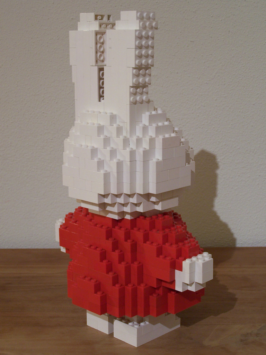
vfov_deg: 30.3
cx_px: 133
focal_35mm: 64
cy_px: 178
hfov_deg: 22.9
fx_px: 656
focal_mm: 10.7
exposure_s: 1/3
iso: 80
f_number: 3.2
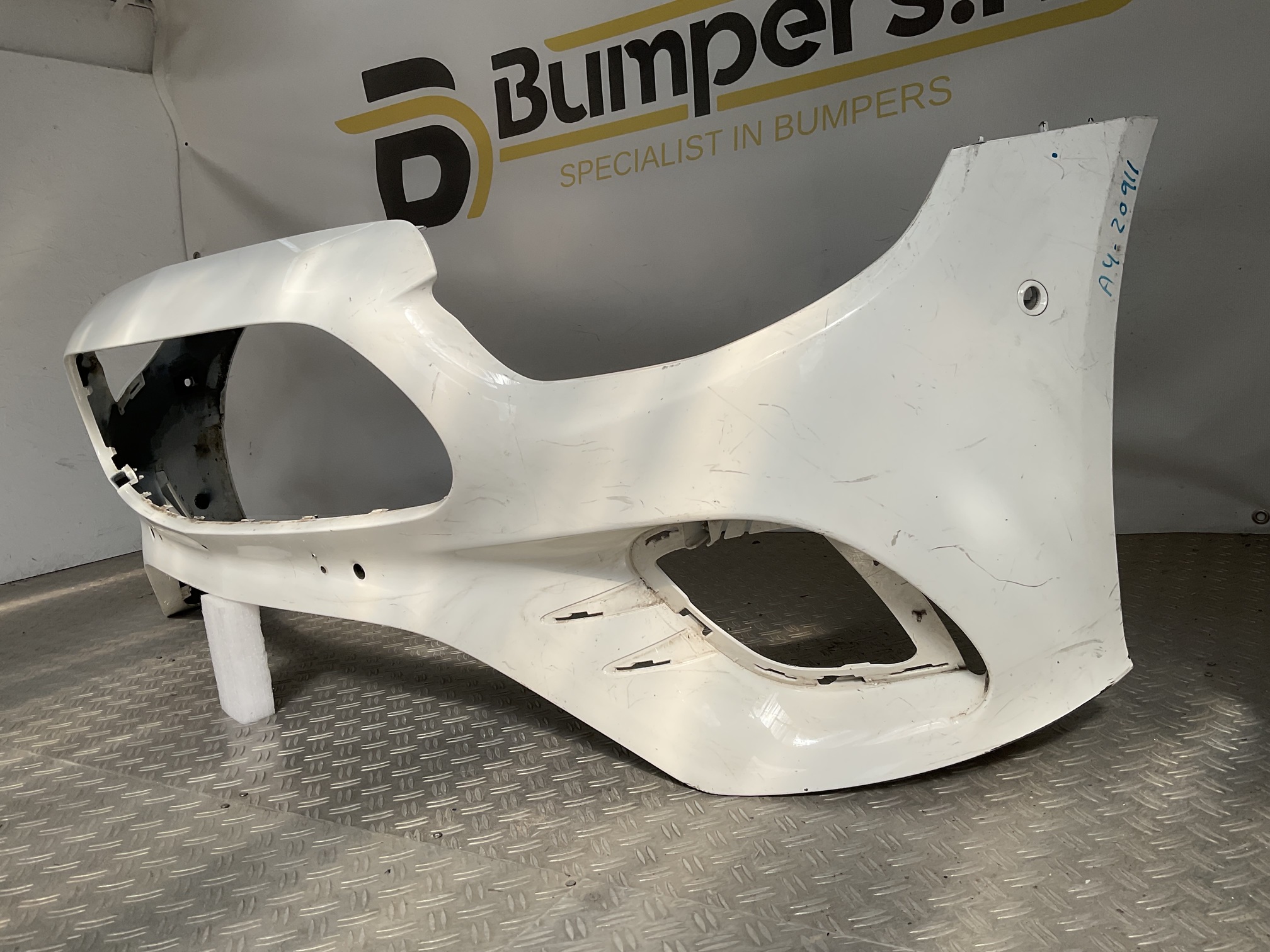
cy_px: 476
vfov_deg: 48.2
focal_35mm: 29
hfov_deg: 61.7
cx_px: 635
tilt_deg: -10.0
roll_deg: +6.7
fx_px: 1064
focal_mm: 3
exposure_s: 1/1984
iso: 16
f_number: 1.8
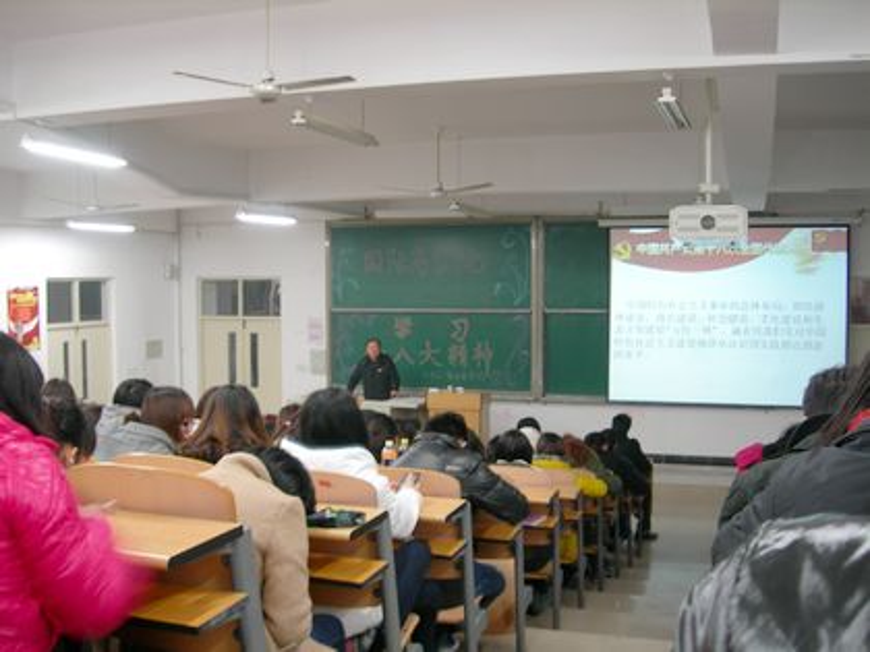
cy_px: 326
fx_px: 955
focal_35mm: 38
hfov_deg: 49.0
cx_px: 435
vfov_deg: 37.7
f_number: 2.8
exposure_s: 1/4
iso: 50
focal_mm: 7.8
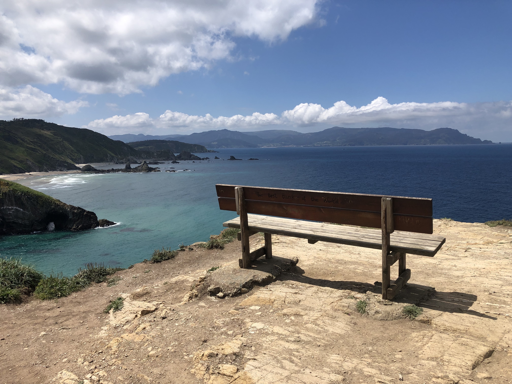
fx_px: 414
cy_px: 192
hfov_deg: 63.4
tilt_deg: -7.2
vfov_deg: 49.7
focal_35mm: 28
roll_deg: +1.6
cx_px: 256
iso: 25
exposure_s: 1/3205
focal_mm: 3.99
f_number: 1.8
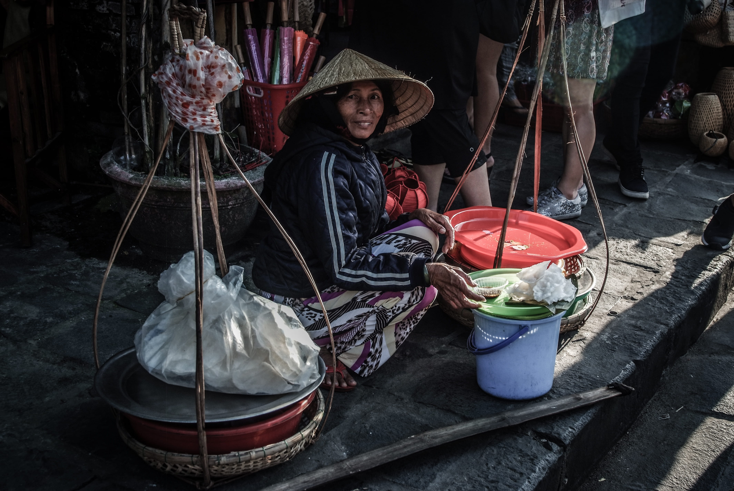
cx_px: 367
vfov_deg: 28.1
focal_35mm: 48
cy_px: 246
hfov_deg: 41.1
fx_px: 980
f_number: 5.6
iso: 100
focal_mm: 32
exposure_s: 1/100
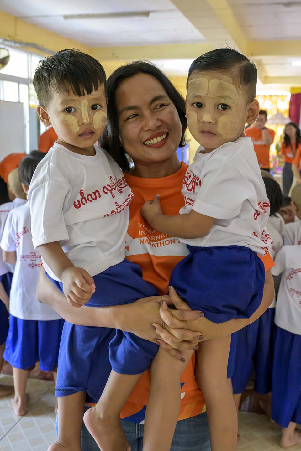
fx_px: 451
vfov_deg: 53.1
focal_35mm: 36
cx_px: 150
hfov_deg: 36.9
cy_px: 226
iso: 11400
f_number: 5.6
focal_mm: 36
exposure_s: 1/200
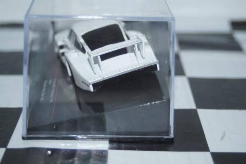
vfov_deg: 16.6
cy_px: 82
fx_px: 564
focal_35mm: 82
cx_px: 123
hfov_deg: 24.6
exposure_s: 1/80
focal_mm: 55
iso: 200
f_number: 5
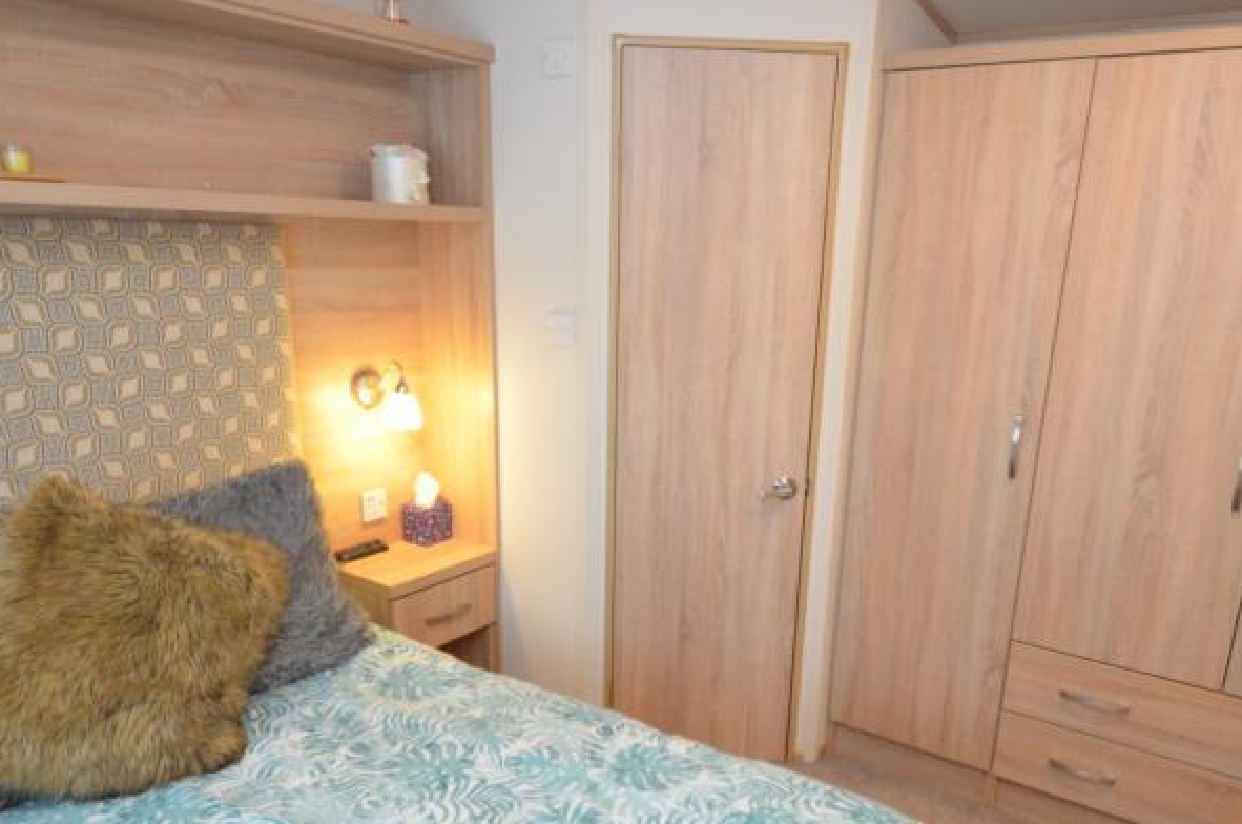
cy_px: 510
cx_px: 675
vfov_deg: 49.0
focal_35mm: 26
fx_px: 896
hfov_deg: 69.3
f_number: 3.5
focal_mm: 10
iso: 900
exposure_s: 1/30
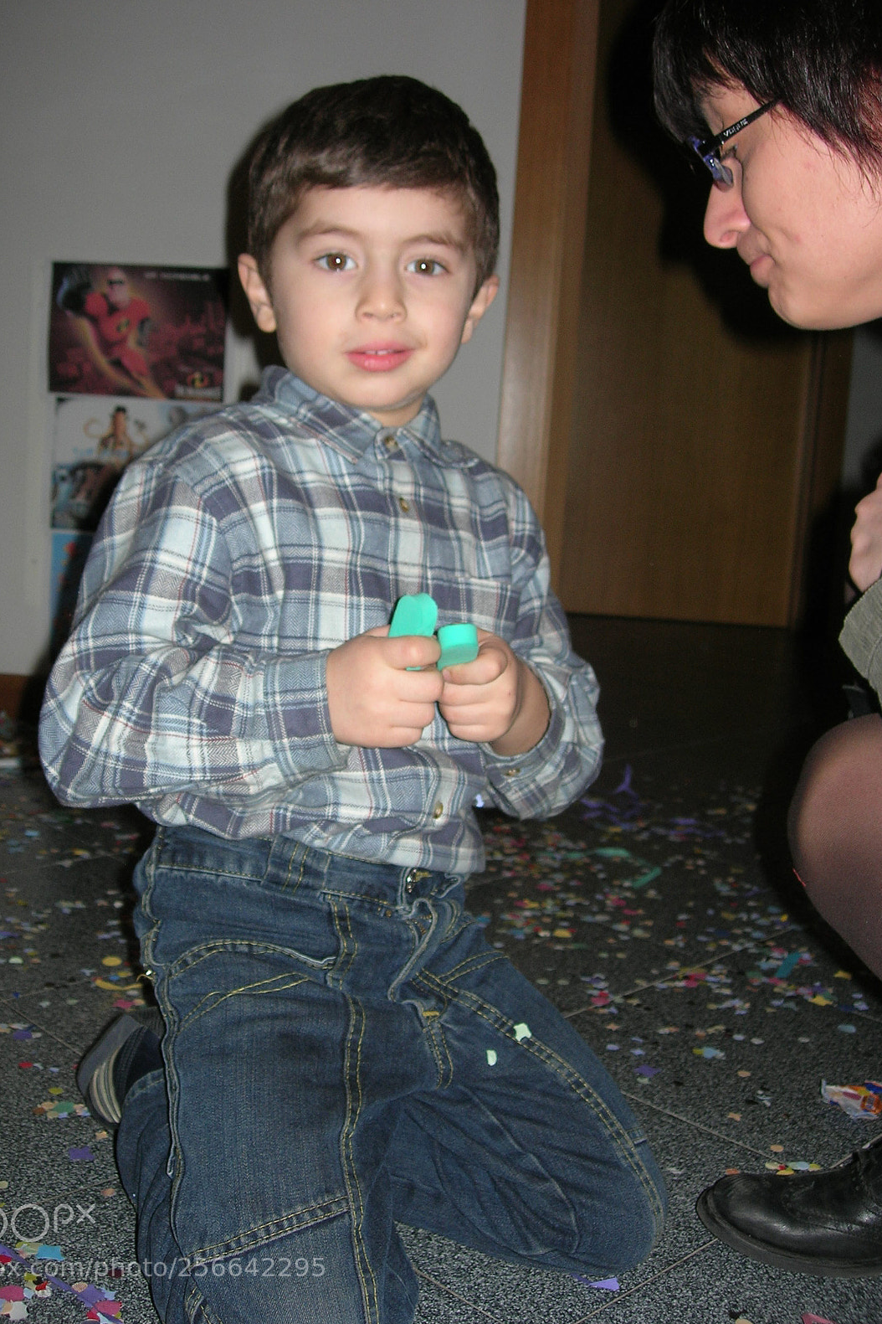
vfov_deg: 48.5
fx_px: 1470
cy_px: 663
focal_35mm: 40
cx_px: 390
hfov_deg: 33.4
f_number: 2.8
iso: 64
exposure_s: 1/60.1
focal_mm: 7.8
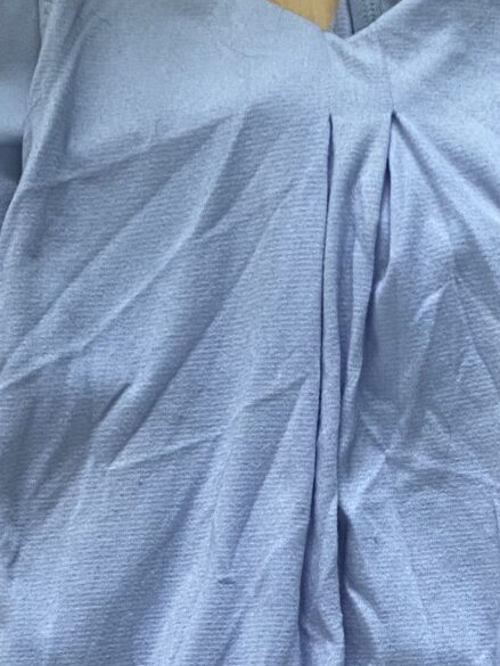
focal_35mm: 91
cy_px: 672
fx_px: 1752
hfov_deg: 16.2
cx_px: 374
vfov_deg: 20.8
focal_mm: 4.25
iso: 125
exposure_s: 1/87
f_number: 1.8
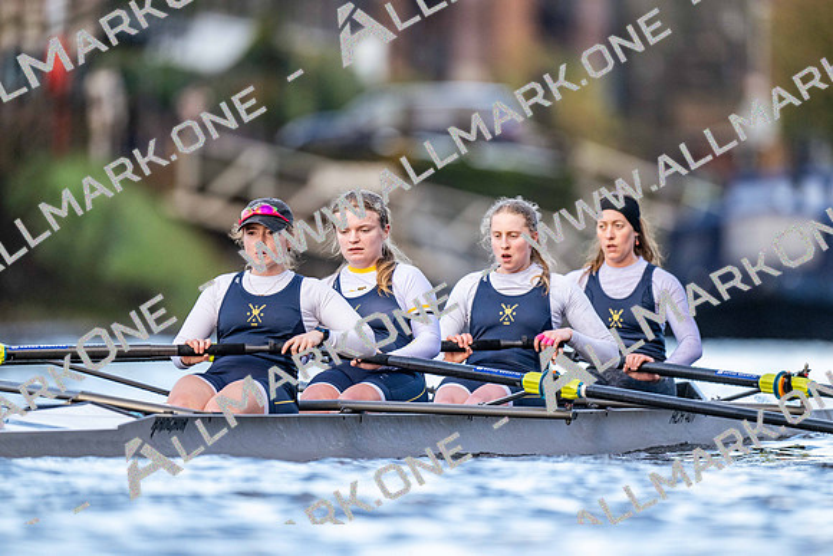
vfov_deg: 2.3
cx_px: 416
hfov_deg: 3.4
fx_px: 13886
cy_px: 278
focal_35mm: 600
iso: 2200
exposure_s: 1/2500
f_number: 4
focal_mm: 600
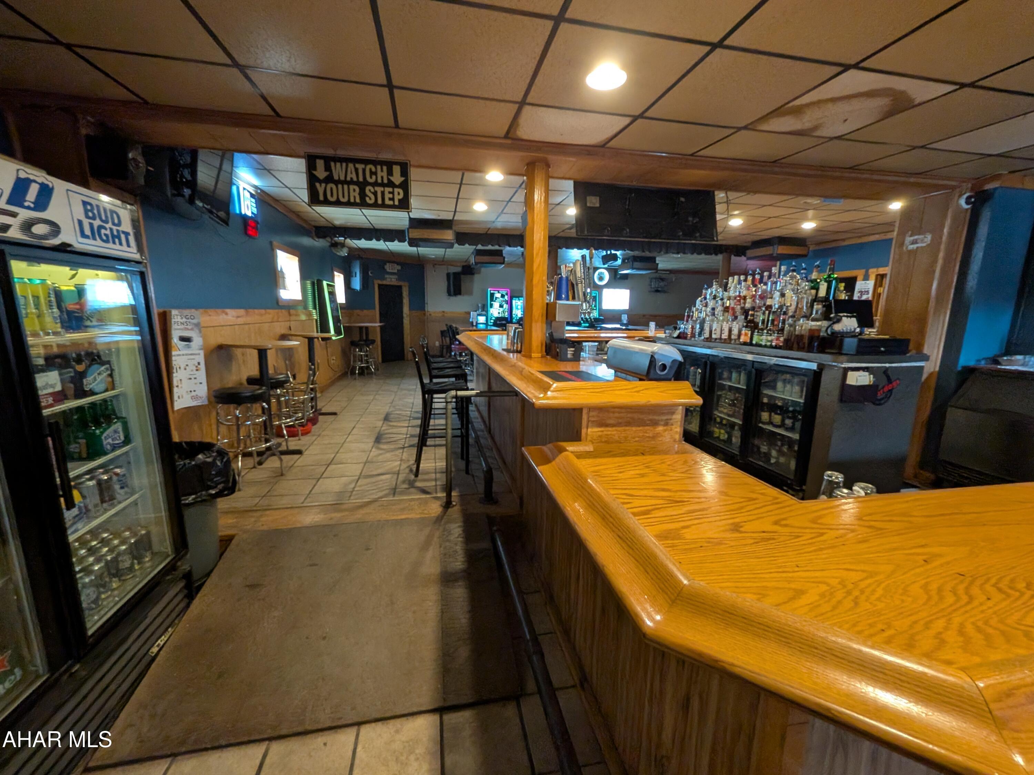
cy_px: 388
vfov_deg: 89.9
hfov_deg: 106.2
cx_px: 517
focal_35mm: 13
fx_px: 388
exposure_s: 1/40
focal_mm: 1.54
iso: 362
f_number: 2.2
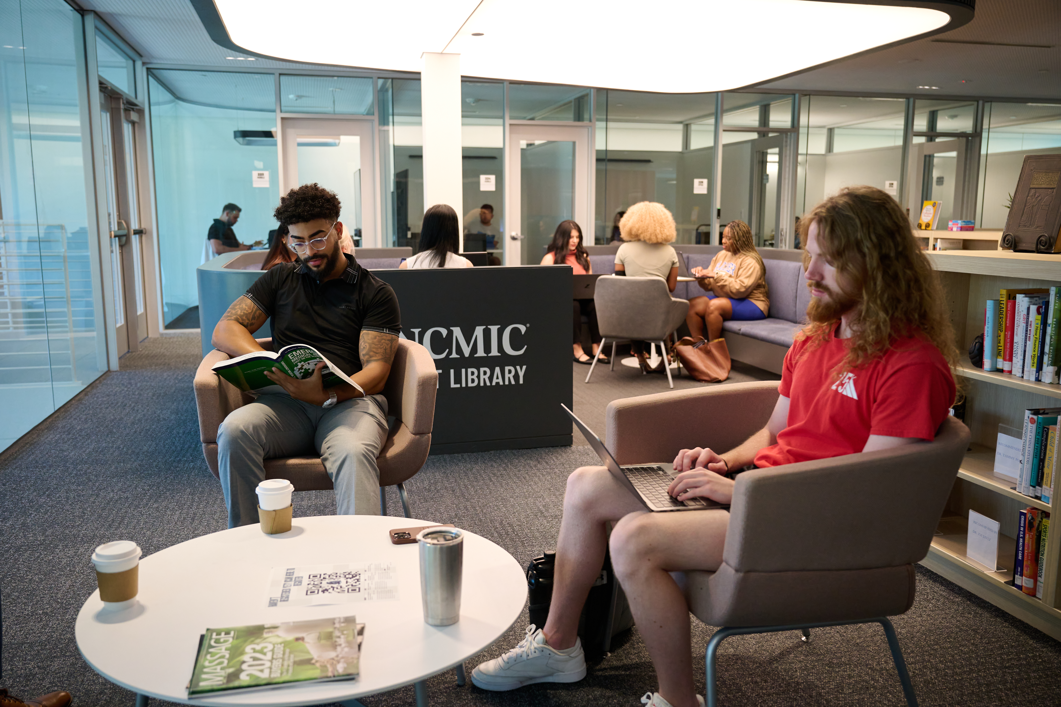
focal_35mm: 30
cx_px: 530
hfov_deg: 61.9
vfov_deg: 43.6
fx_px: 884
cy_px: 354
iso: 2500
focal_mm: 30
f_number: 3.2
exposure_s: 1/400
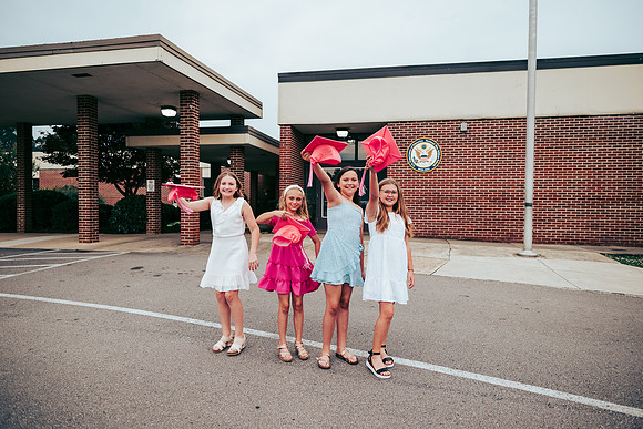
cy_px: 214
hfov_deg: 73.7
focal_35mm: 24
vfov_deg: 53.2
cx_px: 322
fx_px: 429
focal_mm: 24
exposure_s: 1/400
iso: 250
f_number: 2.8
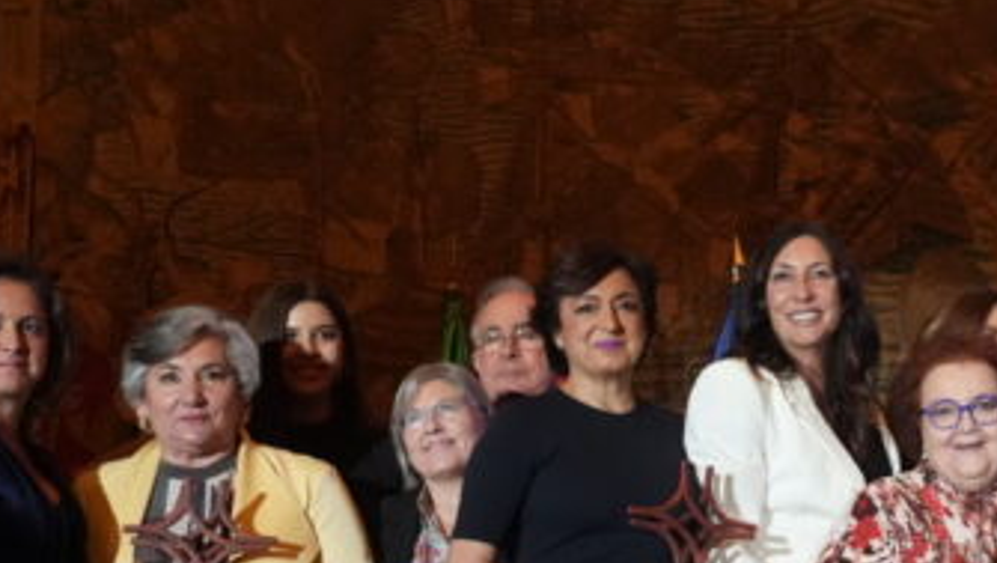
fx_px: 2540
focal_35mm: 96
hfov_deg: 20.5
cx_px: 1250
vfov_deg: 12.6
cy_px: 375
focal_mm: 30
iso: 4000
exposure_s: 1/320
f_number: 4.5
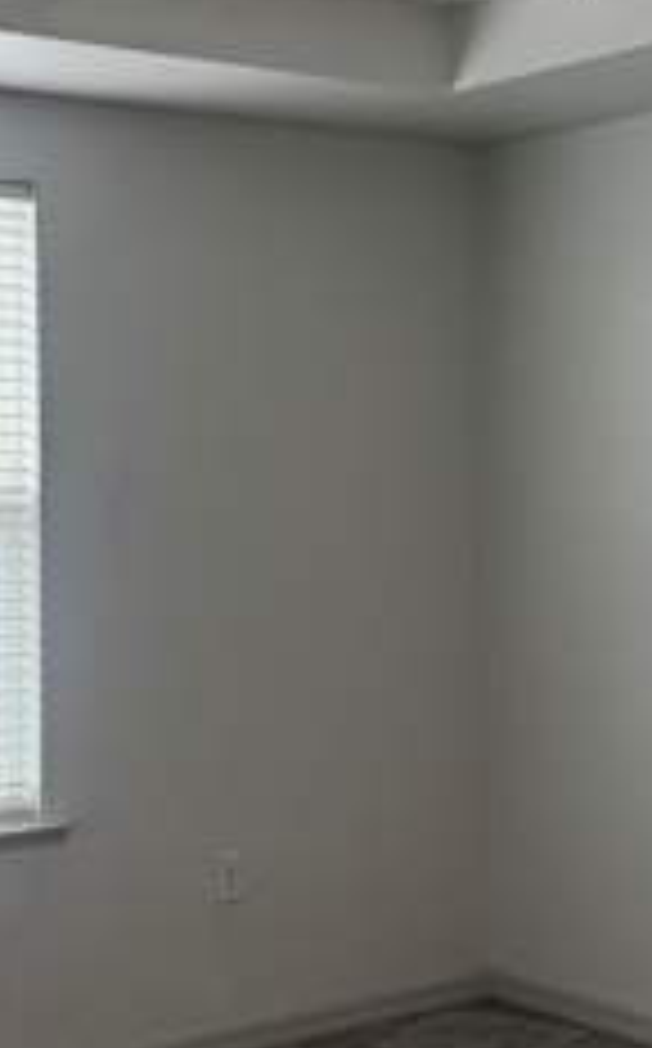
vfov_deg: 29.3
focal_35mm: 70
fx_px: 1996
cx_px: 418
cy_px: 400
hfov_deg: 18.5
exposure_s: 1/120
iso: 250
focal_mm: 6.76
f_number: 1.78
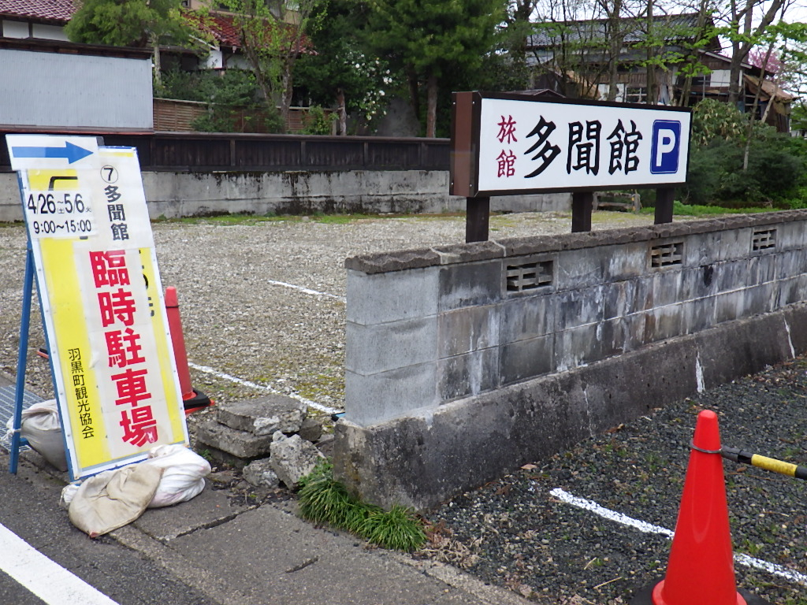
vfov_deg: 41.8
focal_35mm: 34
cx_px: 404
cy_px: 302
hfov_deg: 54.0
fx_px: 793
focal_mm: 6.1
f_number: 3.8
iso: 125
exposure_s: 1/50
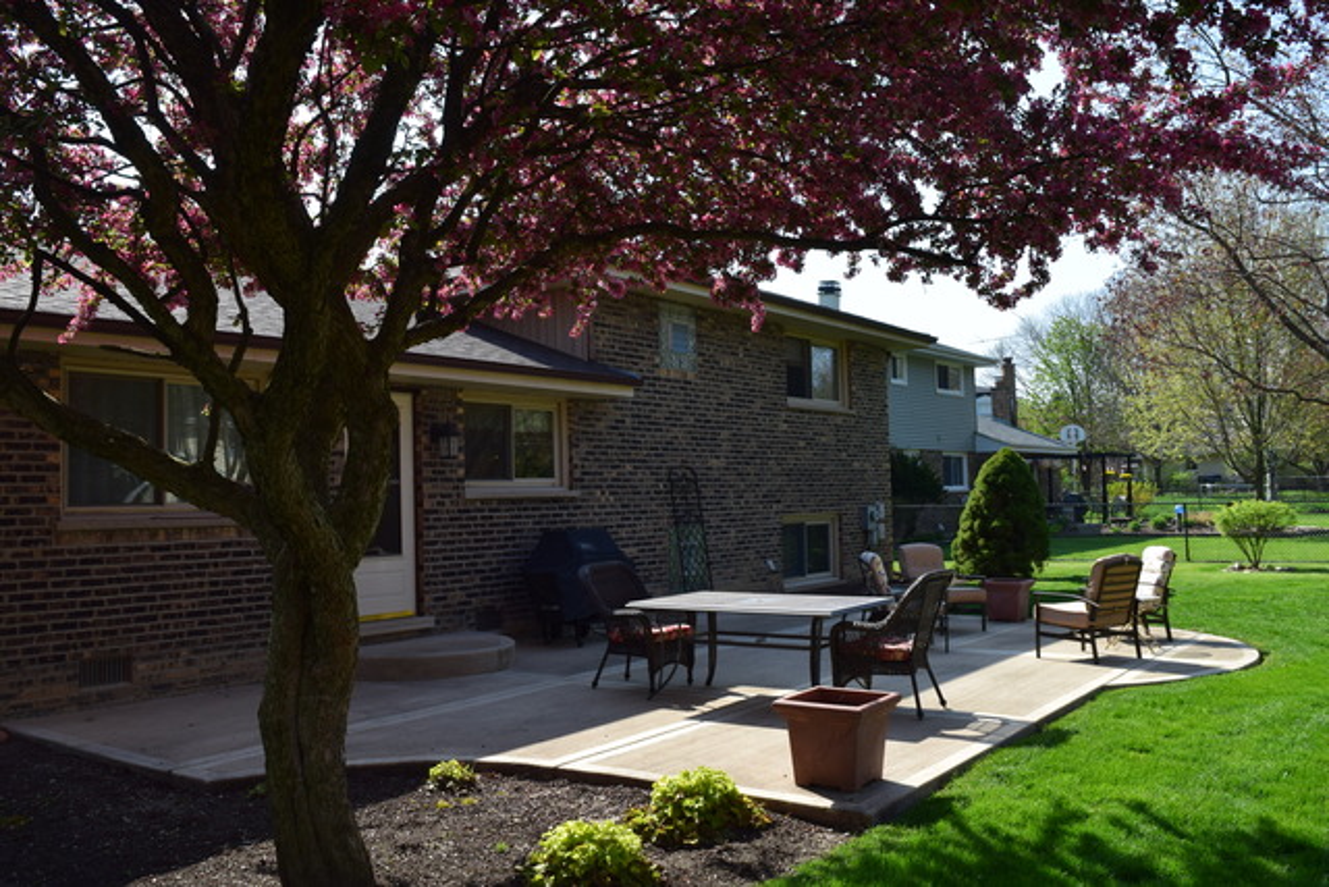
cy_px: 444
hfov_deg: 57.2
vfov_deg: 40.0
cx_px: 664
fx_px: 1218
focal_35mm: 33
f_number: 11
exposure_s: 1/400
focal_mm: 22
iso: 400
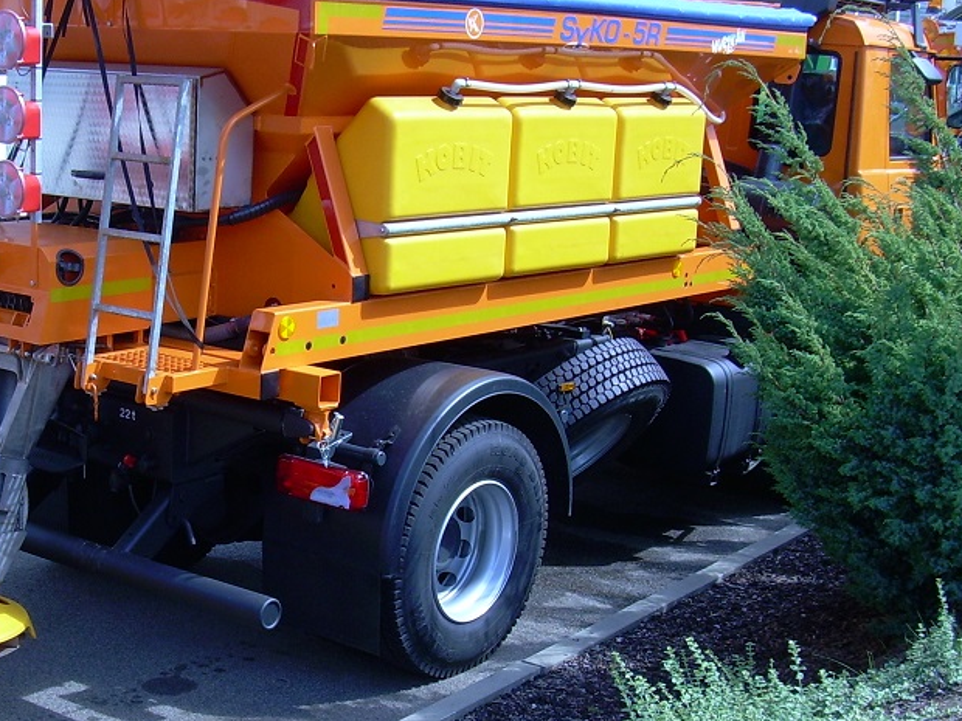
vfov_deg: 29.6
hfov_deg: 38.7
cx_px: 377
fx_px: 1362
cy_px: 308
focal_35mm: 49
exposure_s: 1/193
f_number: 4.6
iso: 50
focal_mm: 6.3
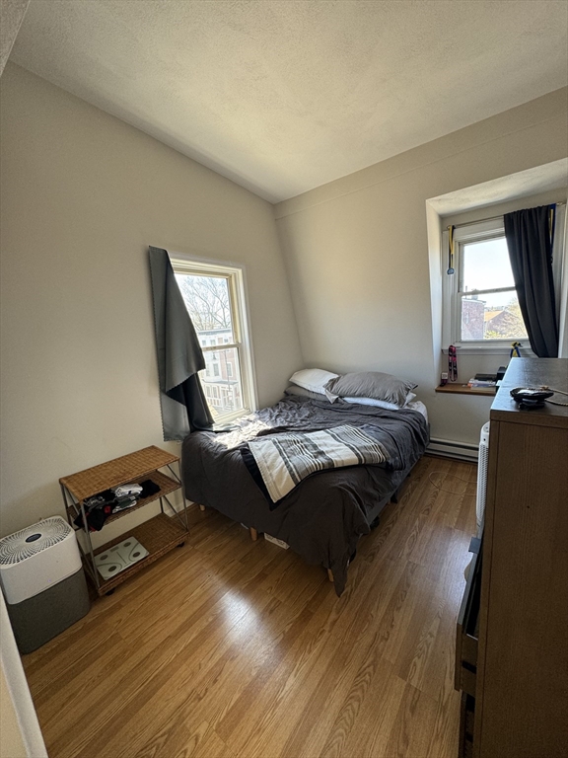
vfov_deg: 102.1
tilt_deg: -9.1
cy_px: 379
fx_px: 306
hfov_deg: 85.7
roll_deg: +4.9
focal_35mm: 14
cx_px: 284
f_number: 2.2
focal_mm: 2.22
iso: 80
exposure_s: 1/99
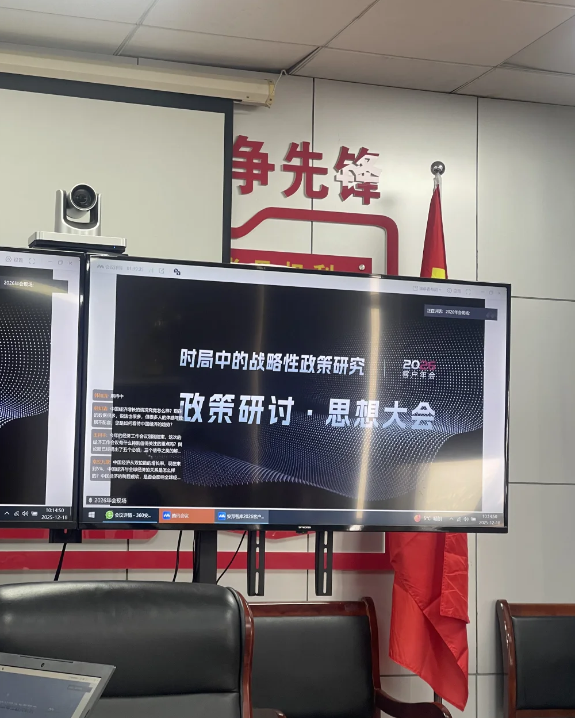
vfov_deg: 26.4
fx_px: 1531
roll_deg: -0.9
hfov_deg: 21.3
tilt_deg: +4.6
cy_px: 385
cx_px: 302
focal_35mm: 72
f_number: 2.2
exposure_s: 1/50
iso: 100
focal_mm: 7.5
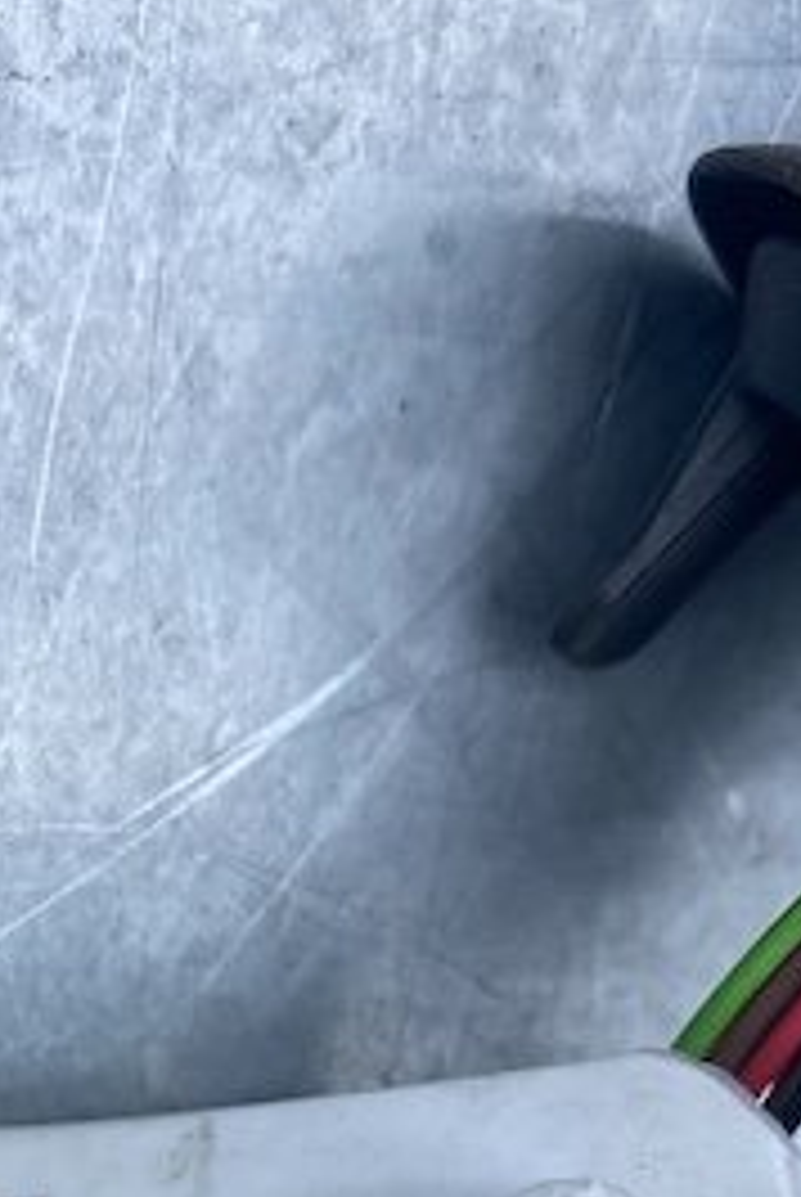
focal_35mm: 65
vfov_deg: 28.6
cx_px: -94
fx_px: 2164
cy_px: 1251
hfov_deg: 20.0
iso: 32
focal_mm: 4.25
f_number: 1.8
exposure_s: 1/487
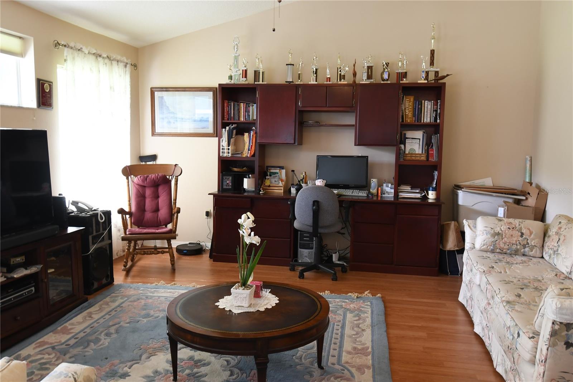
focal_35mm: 30
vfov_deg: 43.6
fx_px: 477
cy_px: 191
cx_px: 286
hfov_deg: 61.9
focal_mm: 15
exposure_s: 1/15
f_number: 7.1
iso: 500
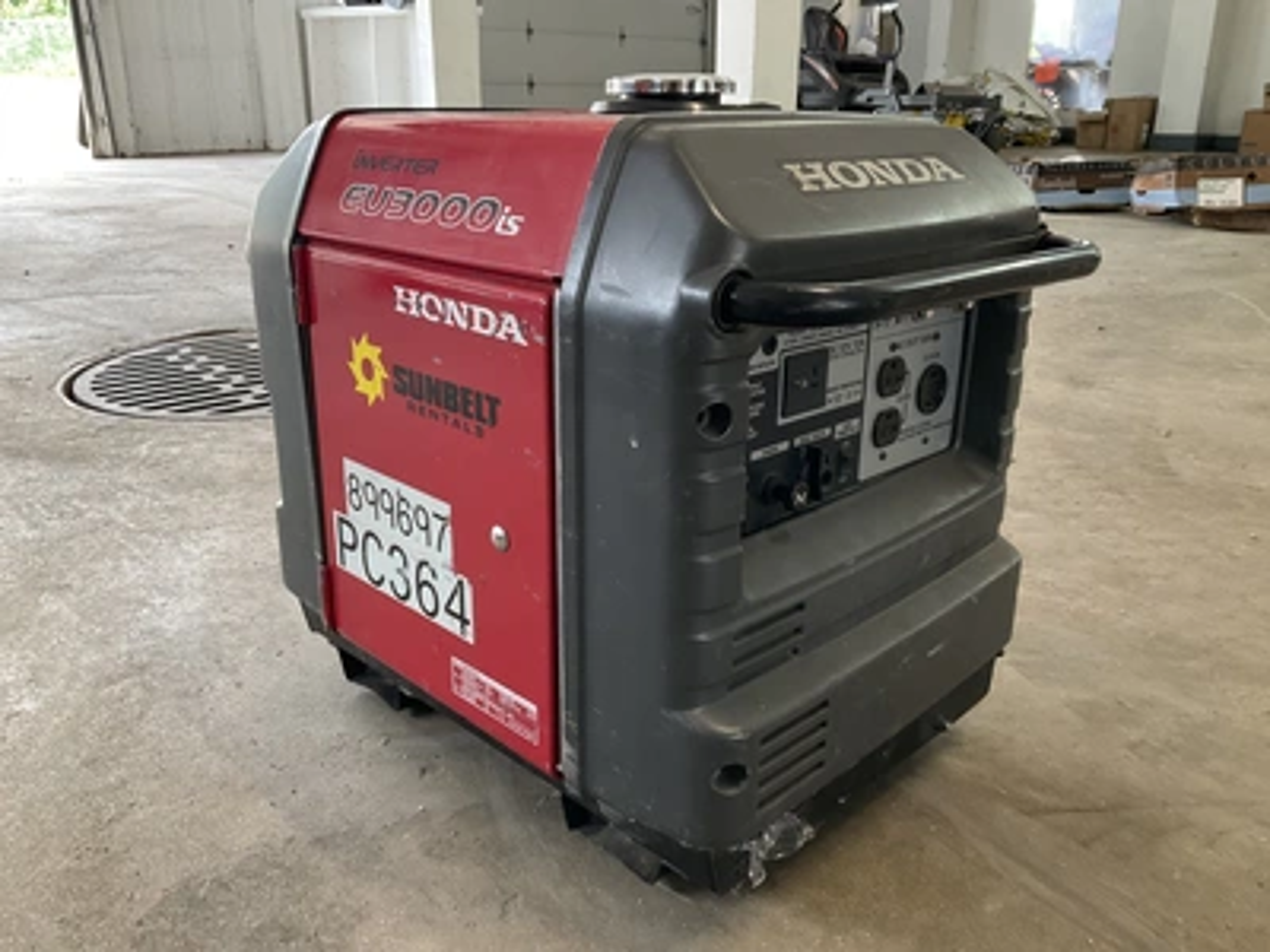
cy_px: 476
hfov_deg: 61.7
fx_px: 1064
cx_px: 635
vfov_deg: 48.2
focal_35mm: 29
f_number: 1.8
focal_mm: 3
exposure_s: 1/60
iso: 160
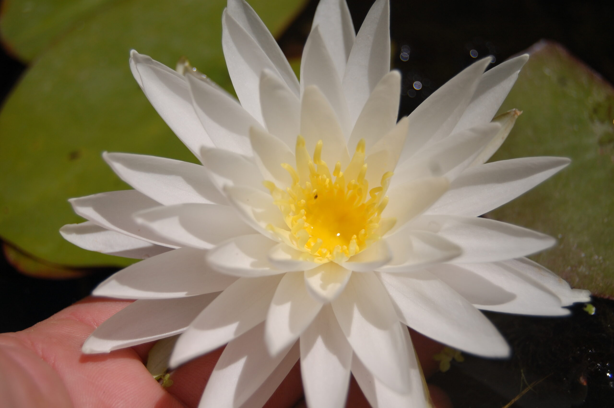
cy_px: 204
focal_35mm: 63
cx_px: 307
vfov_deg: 21.5
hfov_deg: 31.9
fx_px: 1074
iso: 200
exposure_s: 1/3200
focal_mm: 42
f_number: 5.3
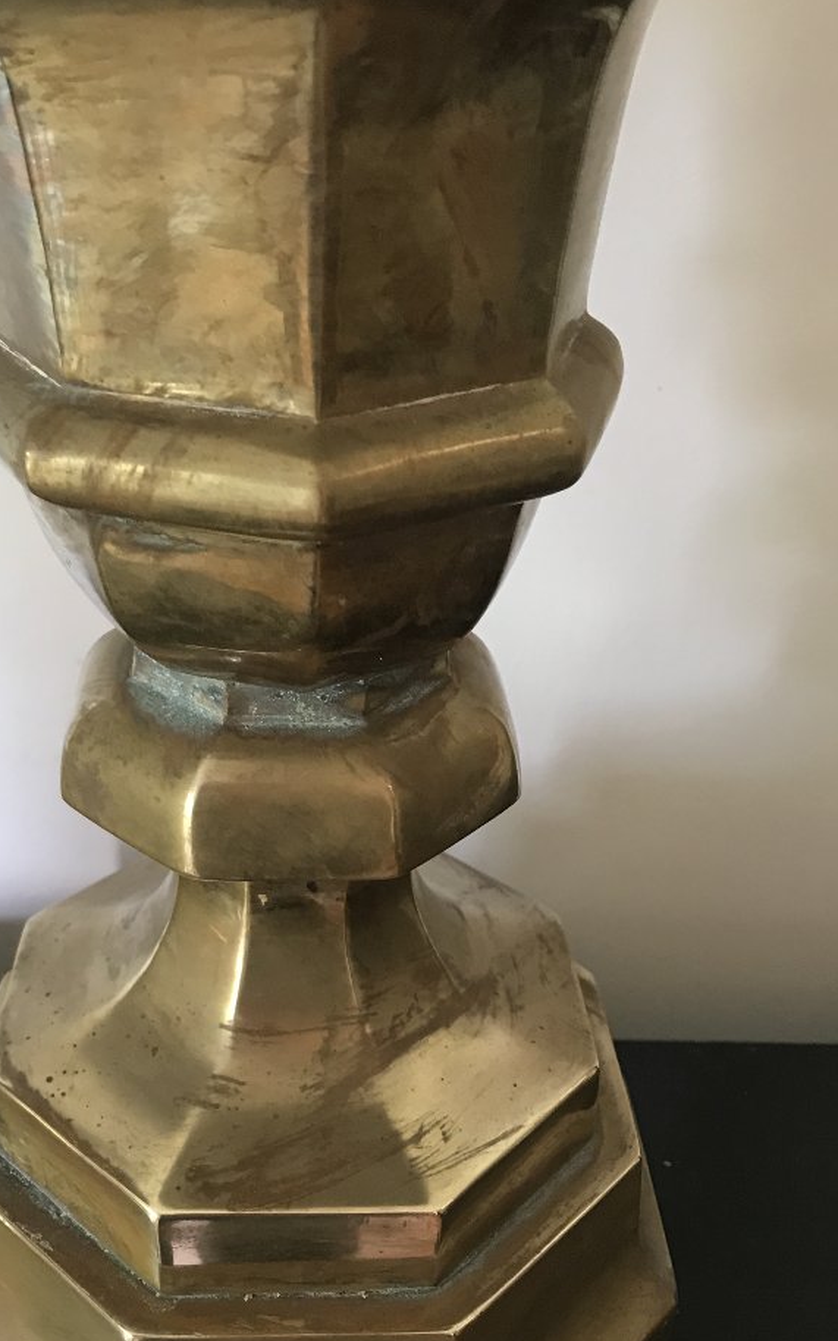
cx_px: 351
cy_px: 828
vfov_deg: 49.9
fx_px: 1424
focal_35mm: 39
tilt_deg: -32.7
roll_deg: -0.9
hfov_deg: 32.7
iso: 64
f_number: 1.8
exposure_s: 1/17
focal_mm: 3.99
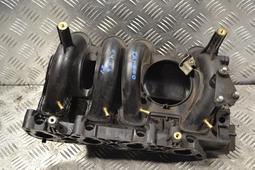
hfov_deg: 41.1
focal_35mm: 48
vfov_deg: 28.0
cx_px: 128
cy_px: 85
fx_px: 340
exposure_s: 1/40
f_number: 4.8
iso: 400
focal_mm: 32
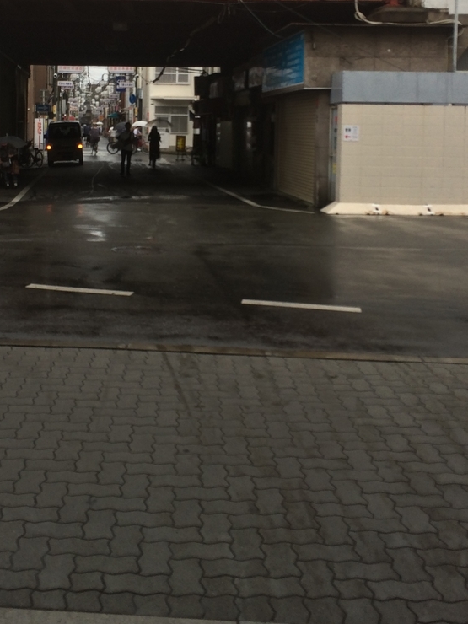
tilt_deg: -5.8
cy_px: 164
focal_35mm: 47
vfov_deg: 39.4
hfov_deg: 30.7
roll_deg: -2.1
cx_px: 161
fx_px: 847
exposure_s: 1/414
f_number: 2.2
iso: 32
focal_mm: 4.15
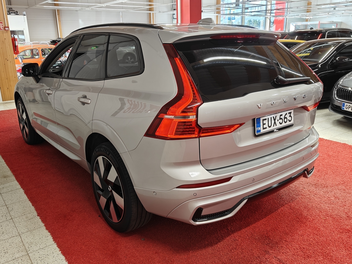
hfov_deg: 58.4
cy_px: 132
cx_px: 176
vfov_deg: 45.4
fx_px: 315
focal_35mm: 31
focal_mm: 5.59
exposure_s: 1/67
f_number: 1.8
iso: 64
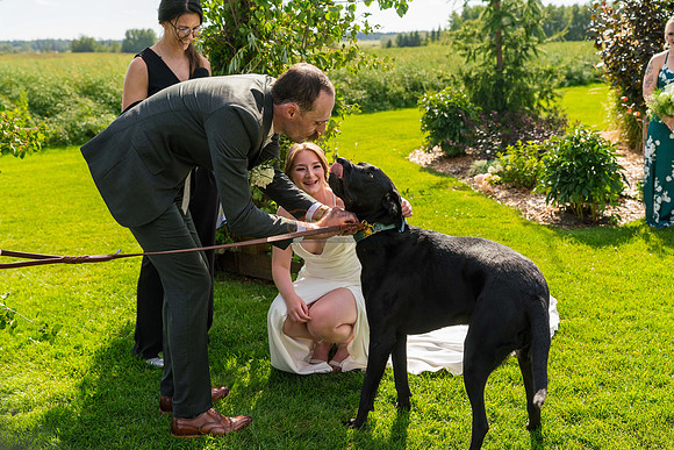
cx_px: 337
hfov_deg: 47.4
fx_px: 768
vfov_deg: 32.6
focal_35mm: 41
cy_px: 225
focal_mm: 41
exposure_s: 1/1000
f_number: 4.5
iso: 400
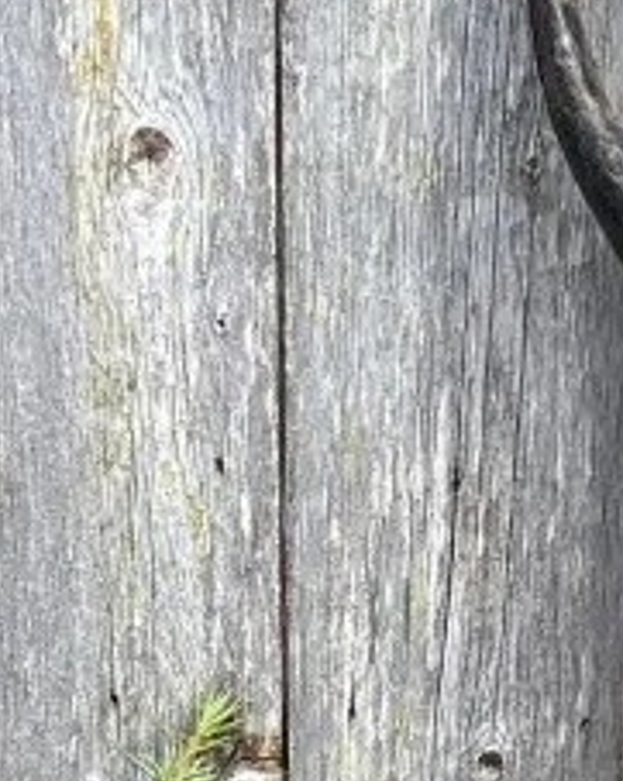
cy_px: 1755
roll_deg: +0.5
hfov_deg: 12.6
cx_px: 534
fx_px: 2794
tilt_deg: -27.0
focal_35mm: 121
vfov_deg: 12.9
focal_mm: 5.1
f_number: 1.6
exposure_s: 1/563
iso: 50
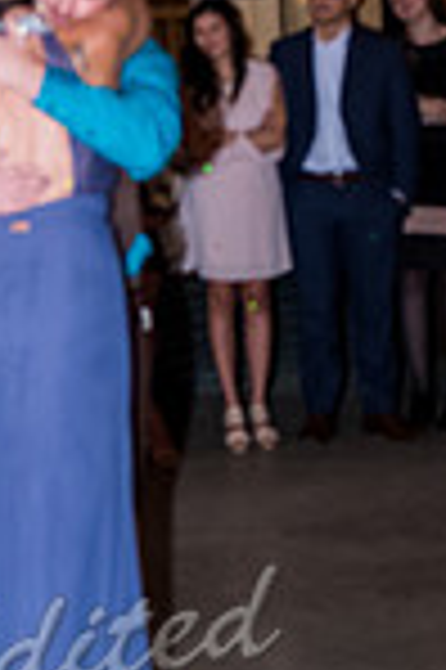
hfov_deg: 13.4
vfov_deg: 19.5
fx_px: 1863
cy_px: -85
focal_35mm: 100
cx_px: -36
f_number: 3.2
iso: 1600
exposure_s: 1/200
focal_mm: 22.3
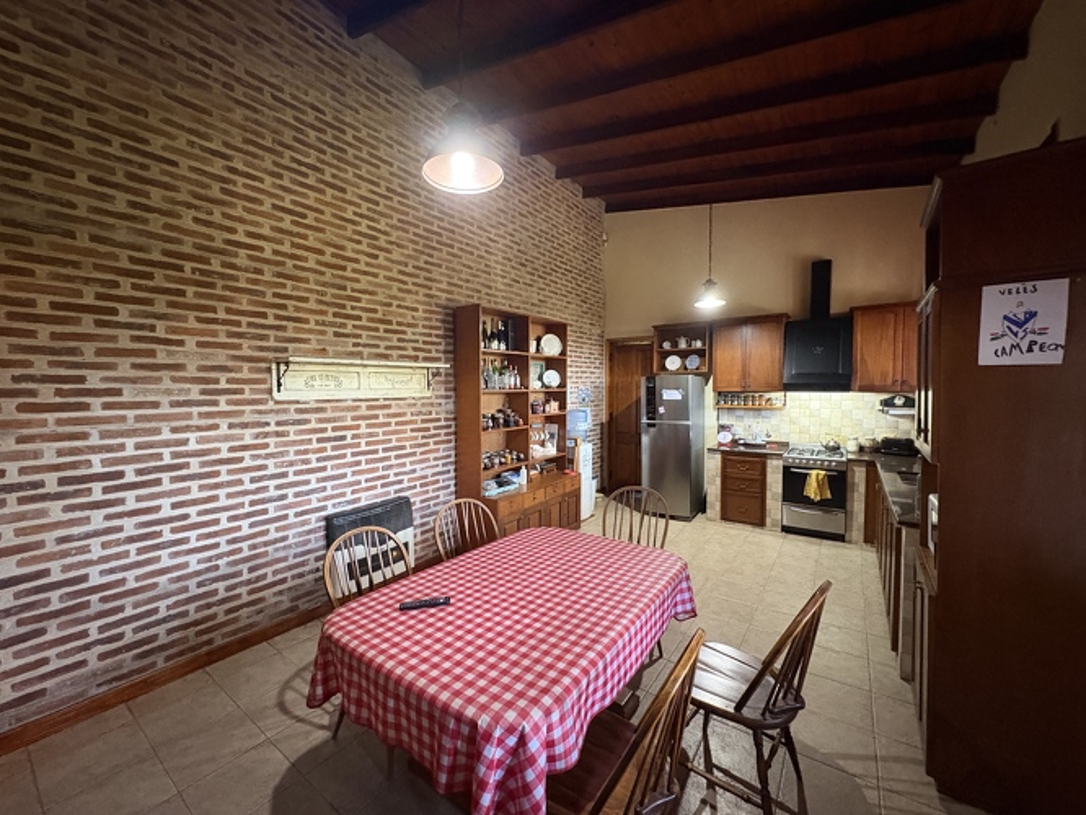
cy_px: 408
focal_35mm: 14
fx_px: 439
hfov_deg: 102.0
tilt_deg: -2.5
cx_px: 543
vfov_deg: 85.7
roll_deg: +0.5
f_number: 2.2
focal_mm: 2.22
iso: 800
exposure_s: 1/50
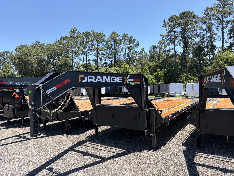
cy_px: 88
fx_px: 162
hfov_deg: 71.6
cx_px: 117
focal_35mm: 24
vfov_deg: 56.8
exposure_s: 1/2299
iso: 80
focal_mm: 6.76
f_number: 1.78
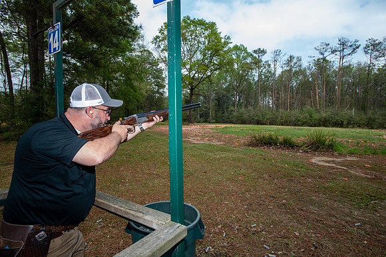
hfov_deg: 86.9
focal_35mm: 19
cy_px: 128
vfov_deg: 64.5
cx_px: 193
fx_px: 204
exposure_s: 1/160
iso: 125
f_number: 5.6
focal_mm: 19
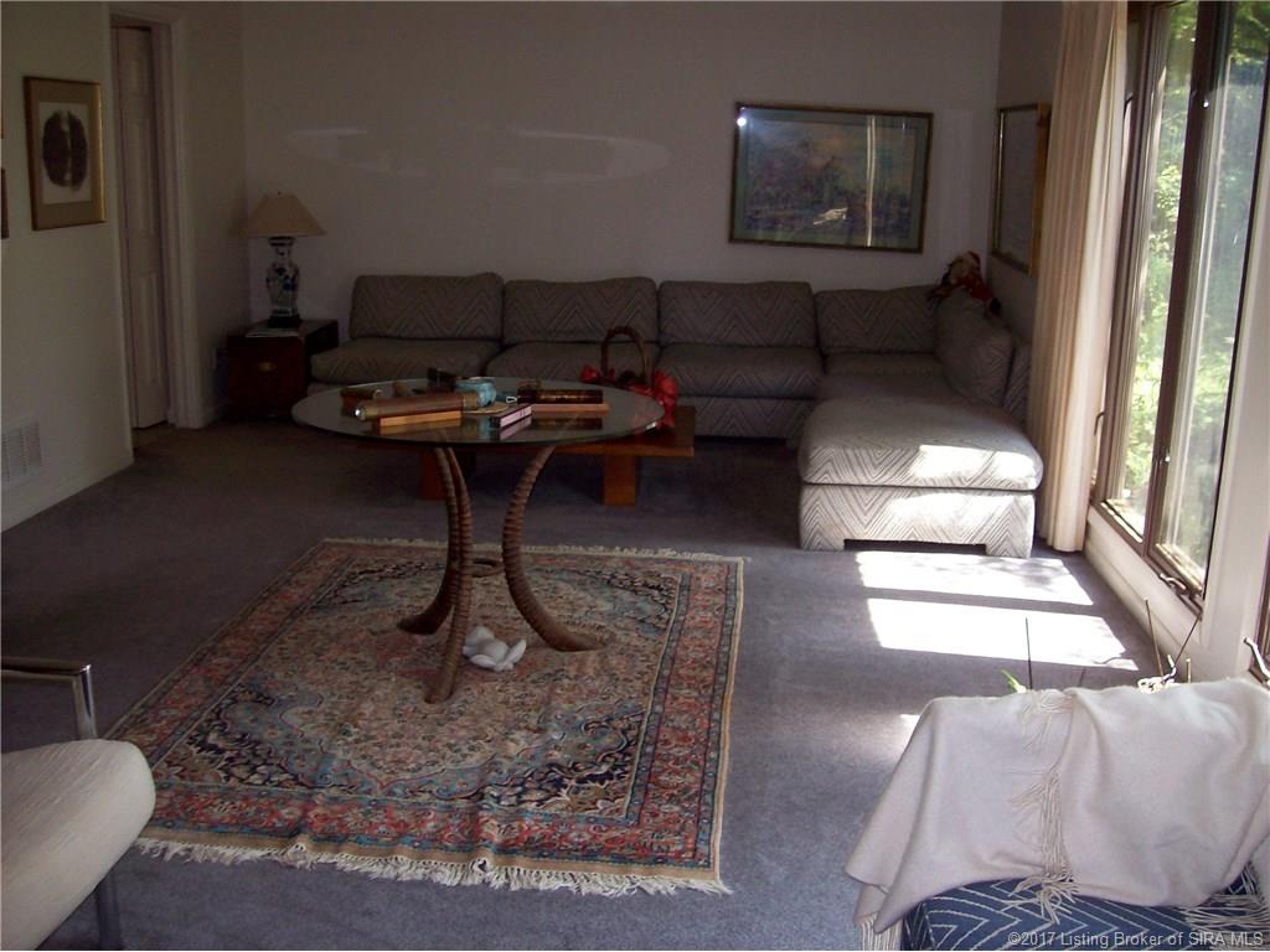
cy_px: 476
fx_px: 1321
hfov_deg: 51.4
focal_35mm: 36
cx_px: 635
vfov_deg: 39.7
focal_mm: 6
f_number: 2.7
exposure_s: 1/64
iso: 80
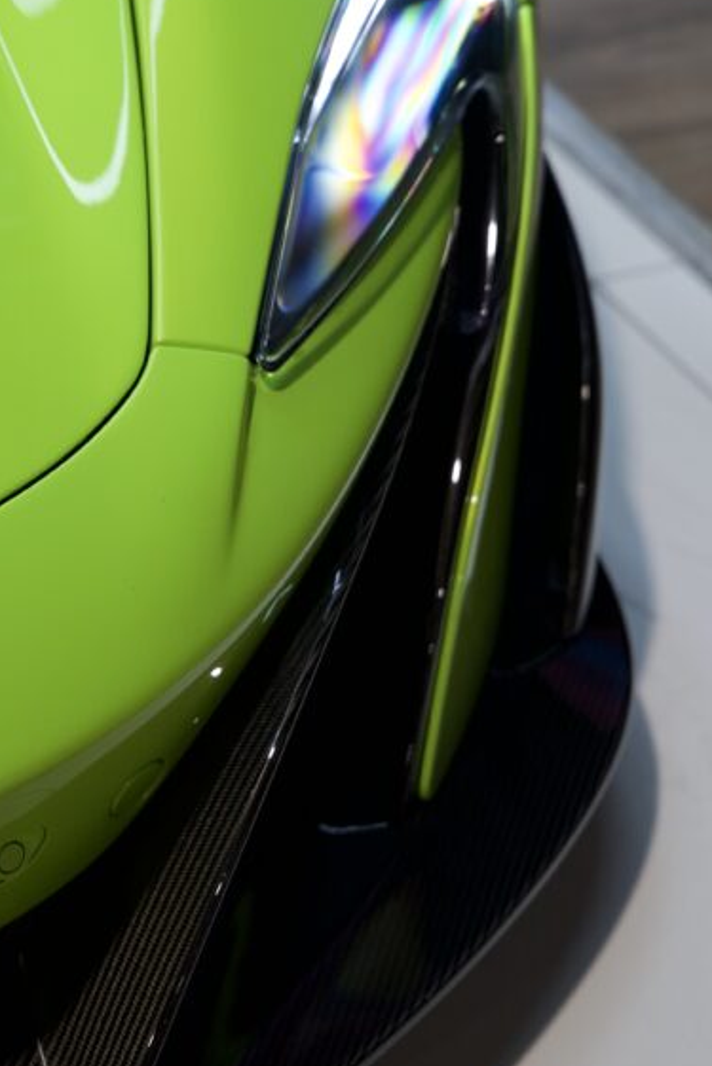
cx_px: 135
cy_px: 366
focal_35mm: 125
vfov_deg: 16.3
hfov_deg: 10.9
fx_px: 3712
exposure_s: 1/100
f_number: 2.8
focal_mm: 61.1
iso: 400
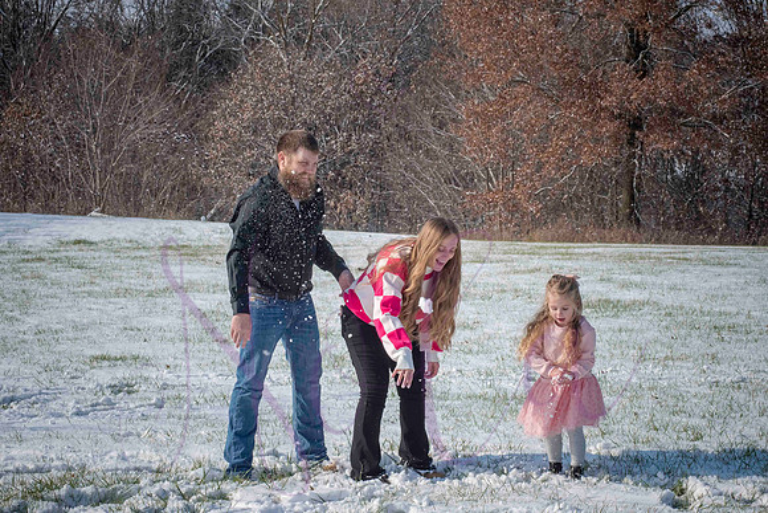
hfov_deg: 25.4
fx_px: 1707
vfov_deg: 17.1
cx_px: 384
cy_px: 256
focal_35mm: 80
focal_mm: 80
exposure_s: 1/1000
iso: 640
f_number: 14
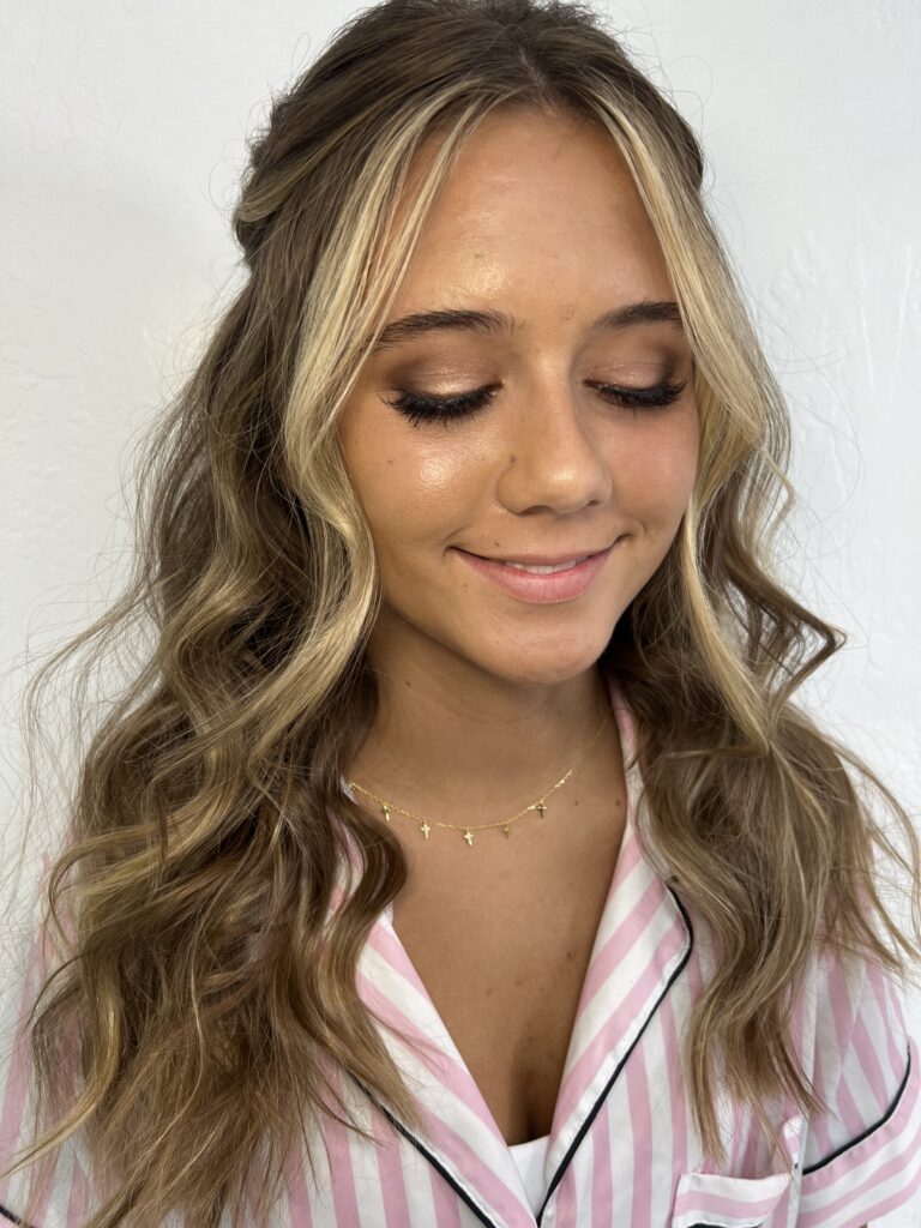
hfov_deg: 53.1
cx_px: 460
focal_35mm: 26
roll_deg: +3.1
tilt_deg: -12.8
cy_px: 614
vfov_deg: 67.3
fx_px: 922
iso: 64
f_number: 1.5
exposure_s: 1/60
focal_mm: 5.7
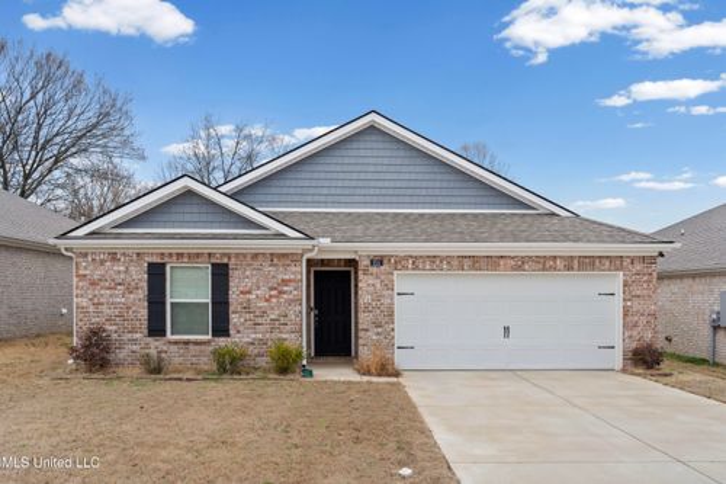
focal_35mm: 30
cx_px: 363
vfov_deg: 43.6
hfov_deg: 61.9
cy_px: 242
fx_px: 605
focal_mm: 30
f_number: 9
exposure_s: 1/500
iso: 1000
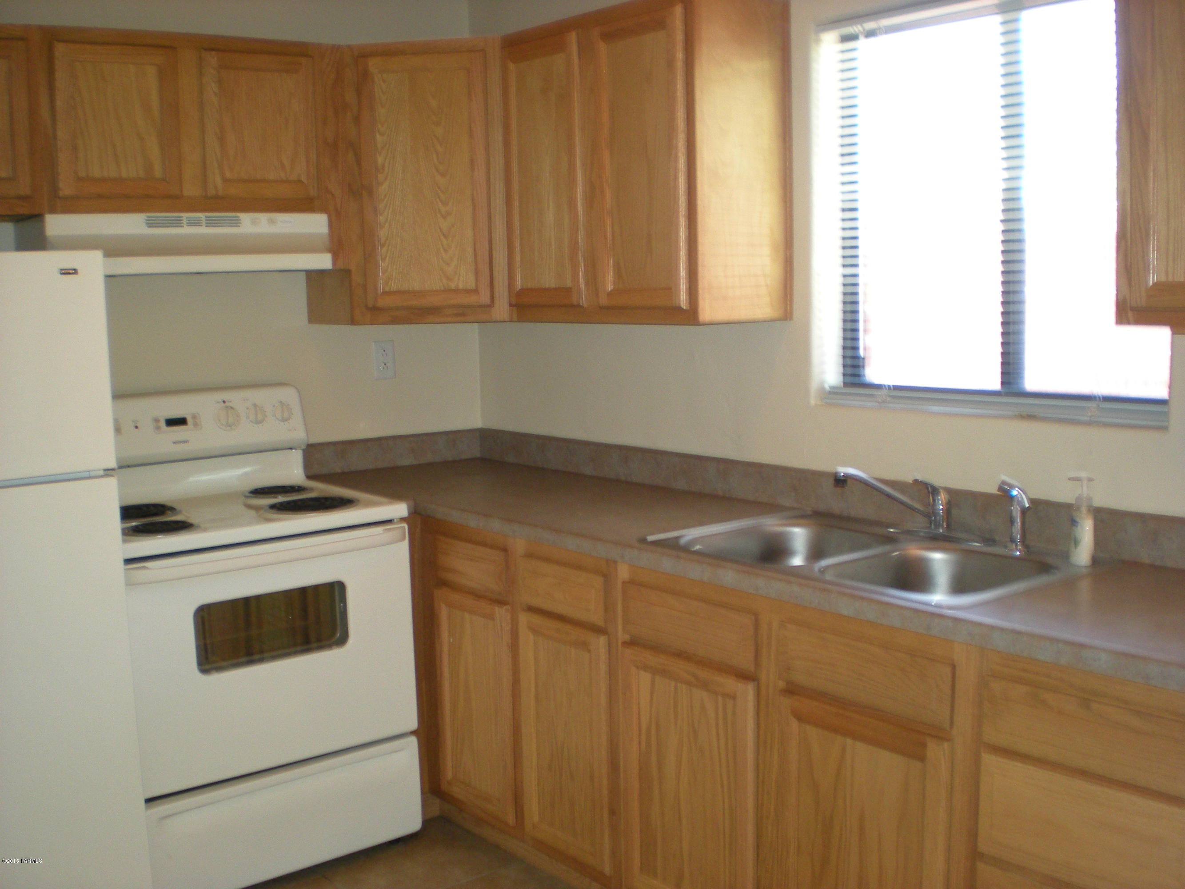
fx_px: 1301
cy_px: 444
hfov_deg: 49.0
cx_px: 592
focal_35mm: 38
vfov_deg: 37.7
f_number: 3.1
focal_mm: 6.3
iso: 147
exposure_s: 1/30
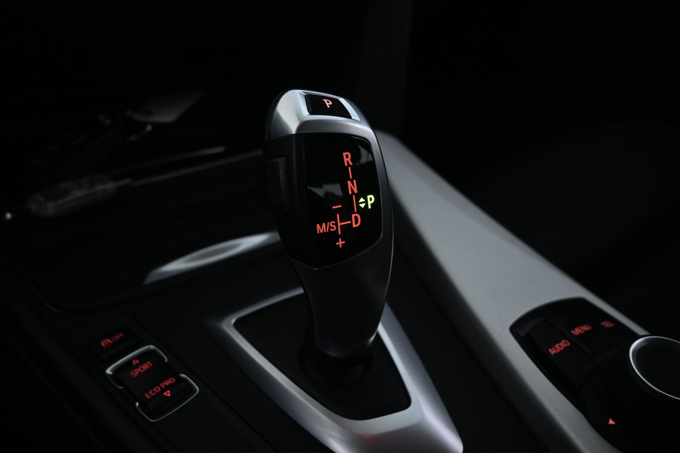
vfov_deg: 42.6
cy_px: 226
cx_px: 340
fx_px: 581
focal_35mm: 31
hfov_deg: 60.7
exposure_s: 1/15
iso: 1000
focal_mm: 20.5
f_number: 3.8
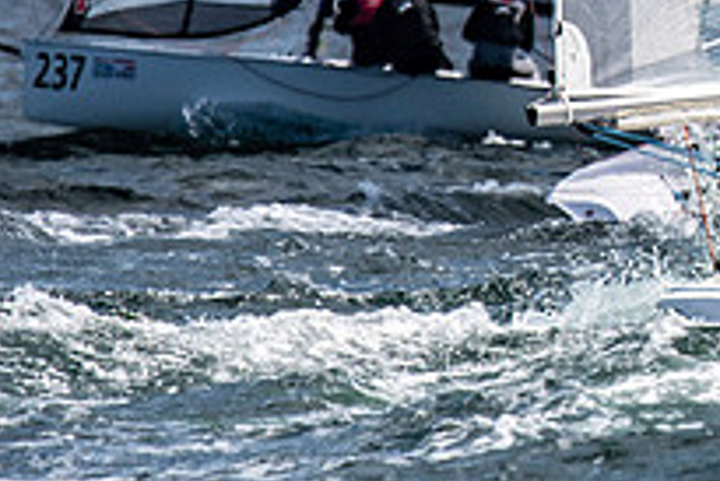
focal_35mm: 1444
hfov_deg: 1.4
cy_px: -83
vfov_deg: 1.0
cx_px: 1029
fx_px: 28899
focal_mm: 300
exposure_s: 1/4000
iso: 500
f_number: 5
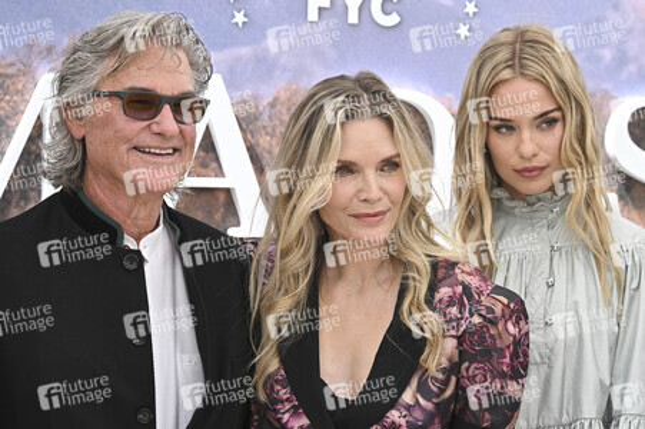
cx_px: 322
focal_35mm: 103
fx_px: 1844
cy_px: 214
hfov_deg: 19.8
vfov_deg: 13.3
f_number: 7.1
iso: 250
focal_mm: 103
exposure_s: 1/320
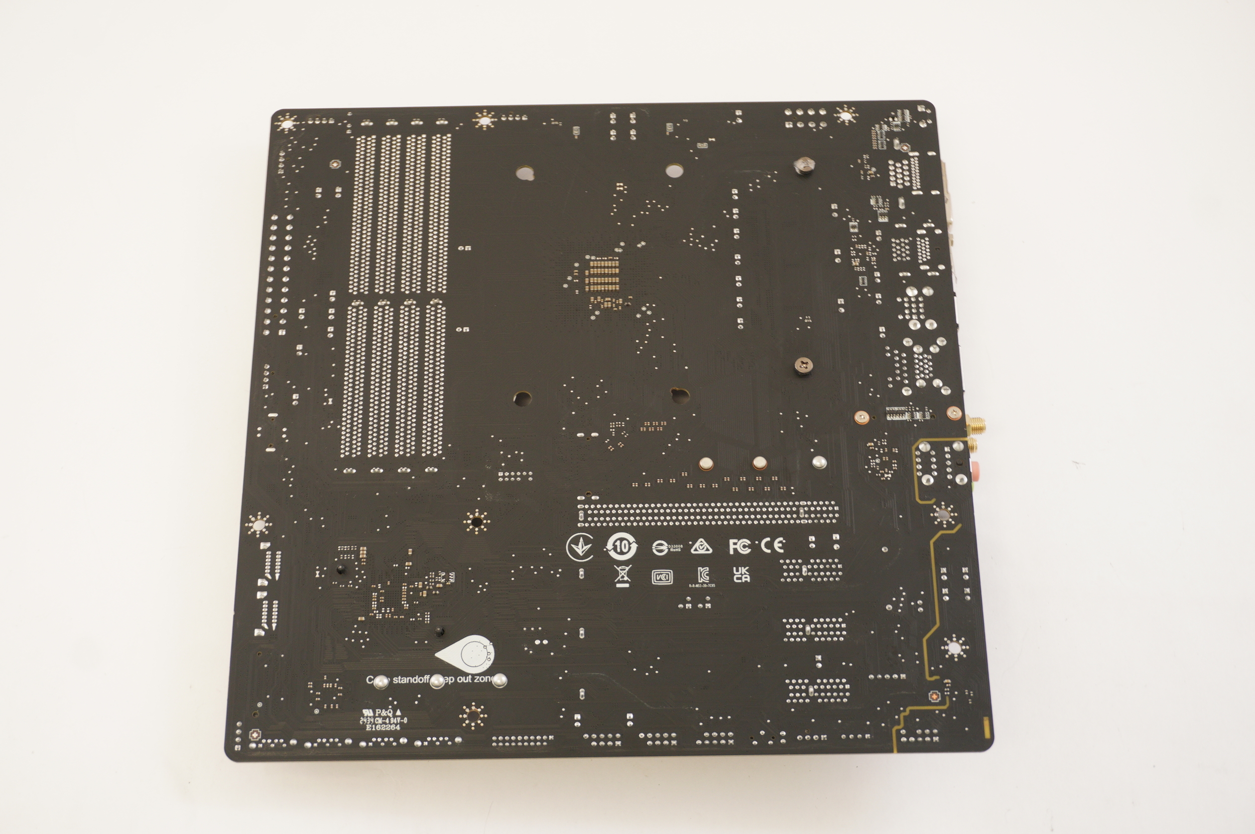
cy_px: 417
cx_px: 628
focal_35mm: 51
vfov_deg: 26.4
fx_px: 1776
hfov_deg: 38.9
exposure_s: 1/13
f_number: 5.6
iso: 320
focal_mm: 34
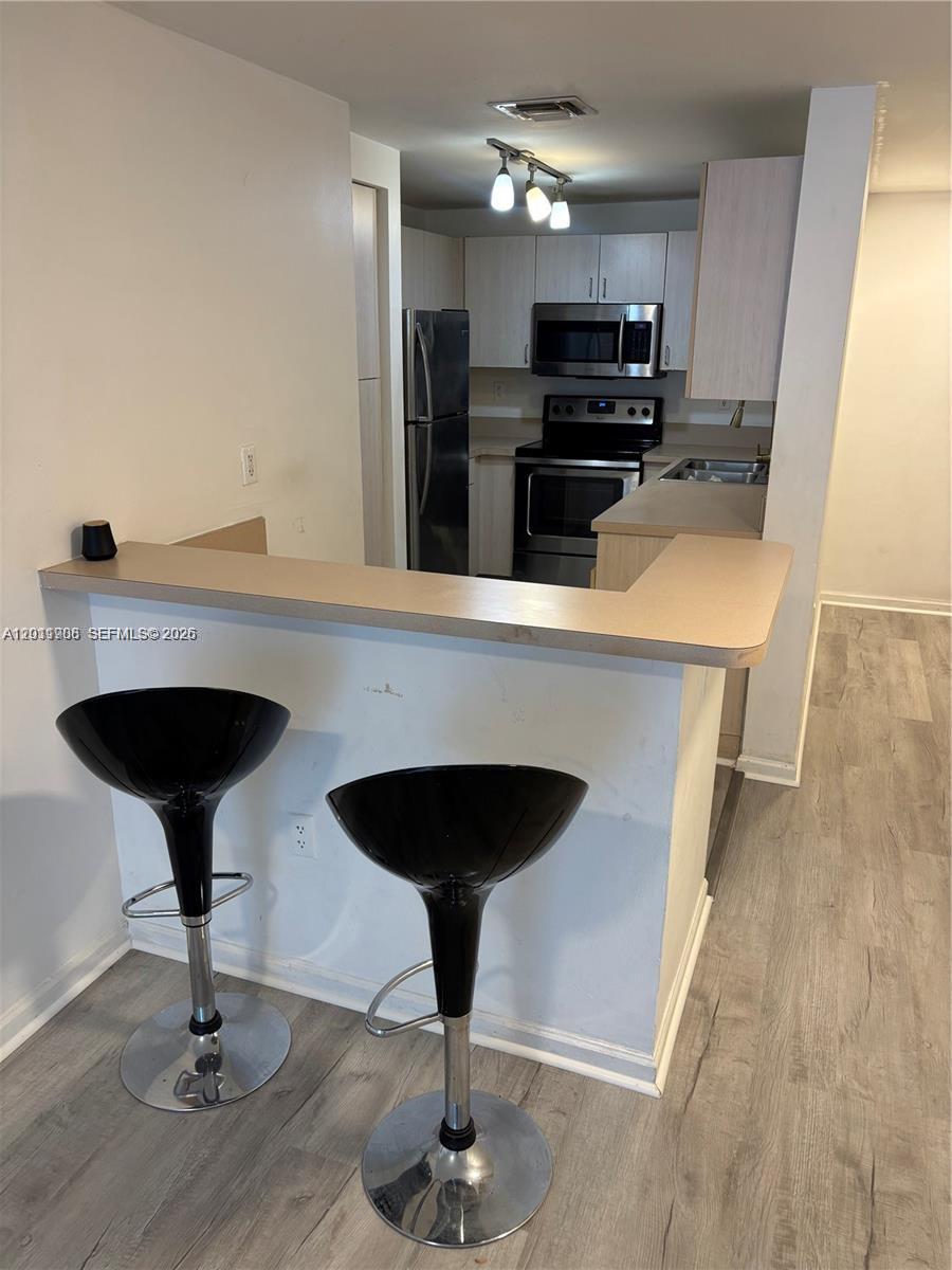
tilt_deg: -19.2
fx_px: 953
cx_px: 476
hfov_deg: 53.1
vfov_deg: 67.3
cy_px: 635
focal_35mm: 26
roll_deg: -0.8
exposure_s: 1/60
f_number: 1.6
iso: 125
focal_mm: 5.96
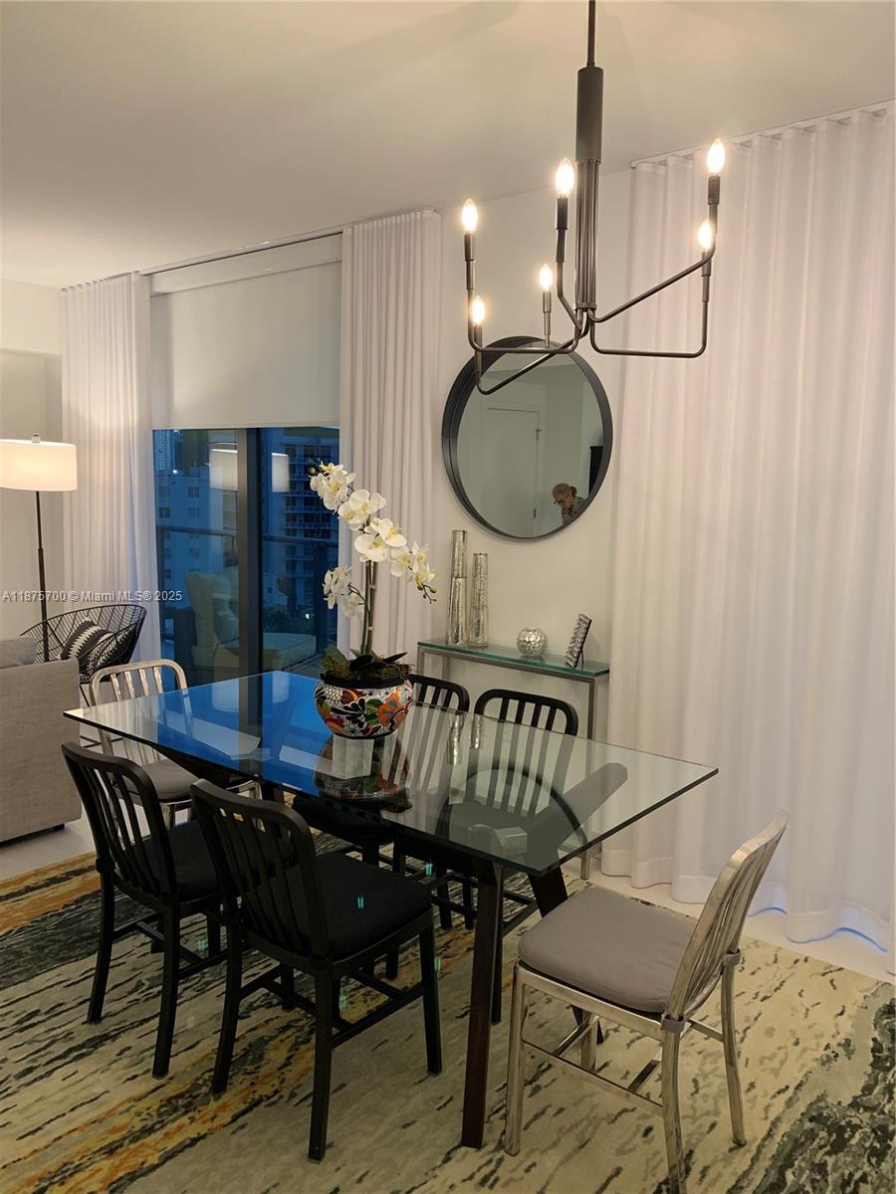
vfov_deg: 67.3
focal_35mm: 26
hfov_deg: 53.1
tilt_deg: -6.2
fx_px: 897
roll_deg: -0.7
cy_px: 597
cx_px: 448
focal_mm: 4.25
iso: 125
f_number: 1.8
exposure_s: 1/60
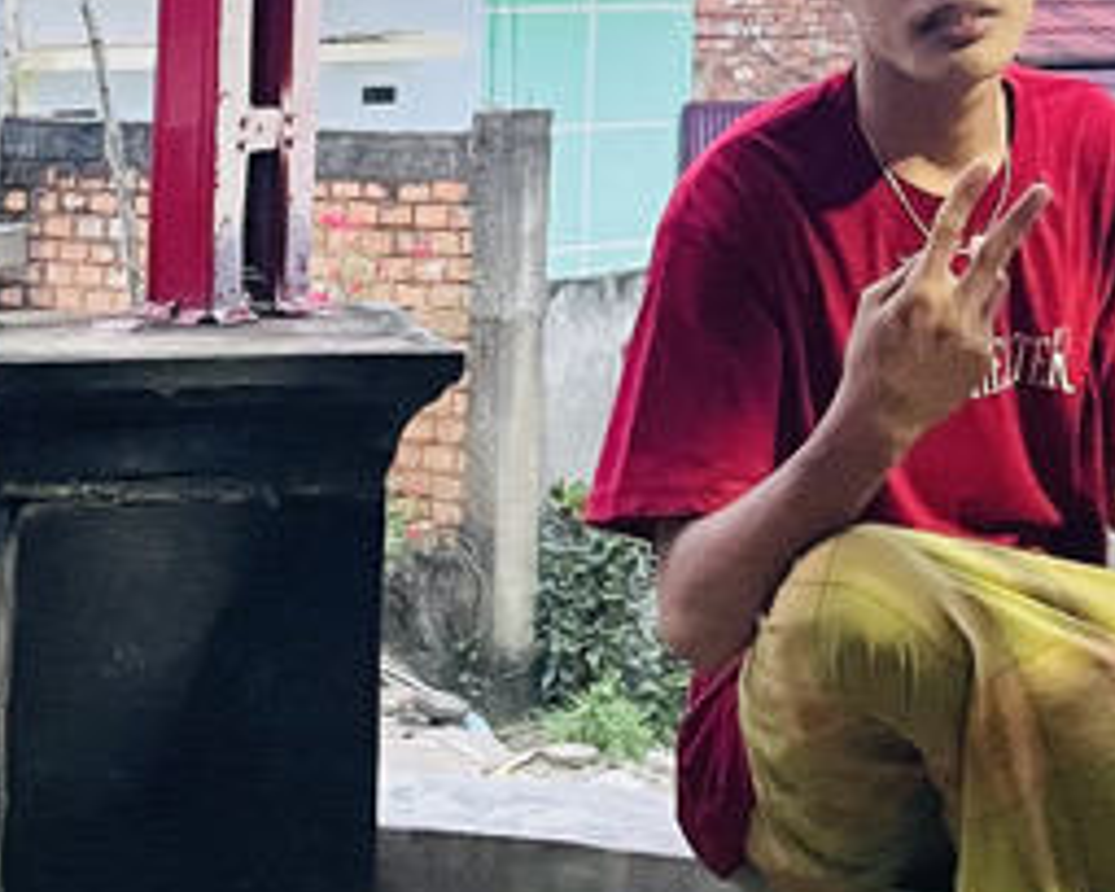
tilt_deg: +9.2
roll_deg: +0.1
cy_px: -547
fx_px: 3366
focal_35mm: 102
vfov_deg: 13.9
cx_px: 1089
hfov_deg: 18.4
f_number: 1.6
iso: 400
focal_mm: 4.2
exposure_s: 1/33
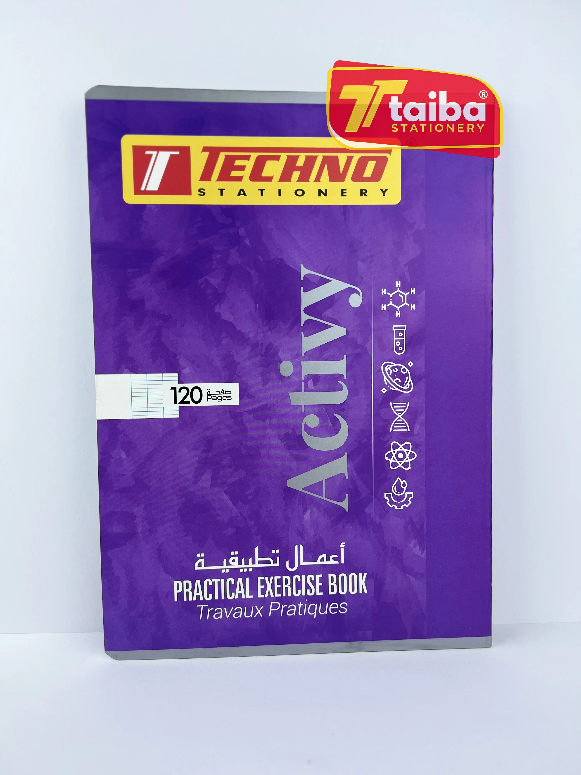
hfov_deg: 53.1
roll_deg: +0.2
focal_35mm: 26
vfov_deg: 67.3
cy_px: 388
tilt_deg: -5.8
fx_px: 582
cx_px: 290
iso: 50
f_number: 1.5
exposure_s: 1/1171
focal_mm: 5.7
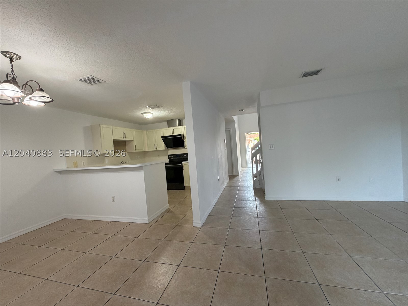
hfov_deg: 102.1
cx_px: 204
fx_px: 165
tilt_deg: -1.6
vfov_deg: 85.7
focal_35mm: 14
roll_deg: +5.3
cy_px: 153
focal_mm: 2.22
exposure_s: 1/60
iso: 200
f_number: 2.2
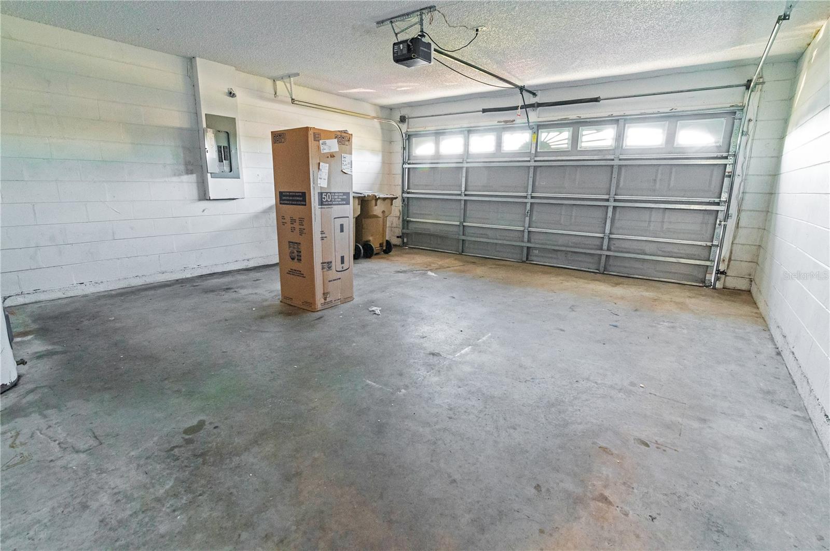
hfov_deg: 96.8
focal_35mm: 16
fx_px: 368
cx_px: 415
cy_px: 276
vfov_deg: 73.6
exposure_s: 1/20
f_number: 8
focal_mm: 16
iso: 8000
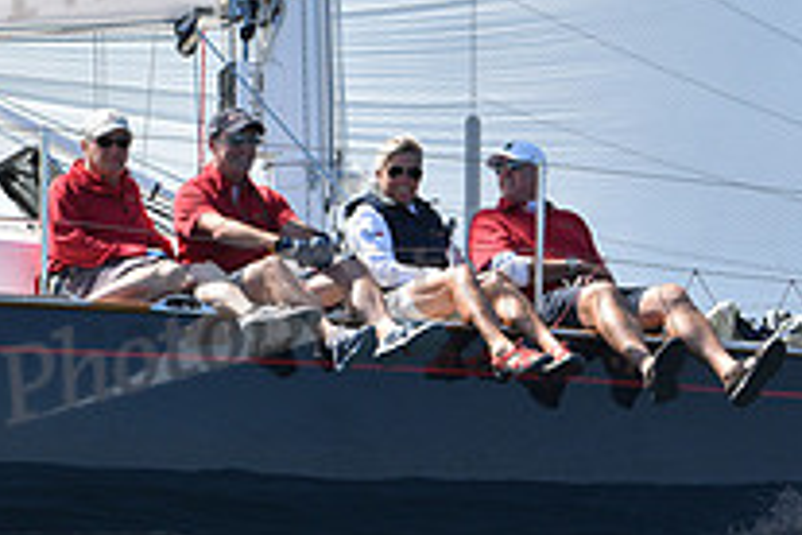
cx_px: -198
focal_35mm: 196
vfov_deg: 7.0
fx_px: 4366
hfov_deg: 10.3
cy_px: 176
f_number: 4.5
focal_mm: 70
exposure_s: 1/1600
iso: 250
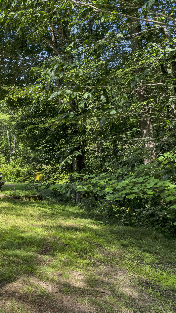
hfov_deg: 30.1
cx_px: -46
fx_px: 265
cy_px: 171
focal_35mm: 32
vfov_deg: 60.9
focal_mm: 16
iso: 800
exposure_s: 1/750
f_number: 8
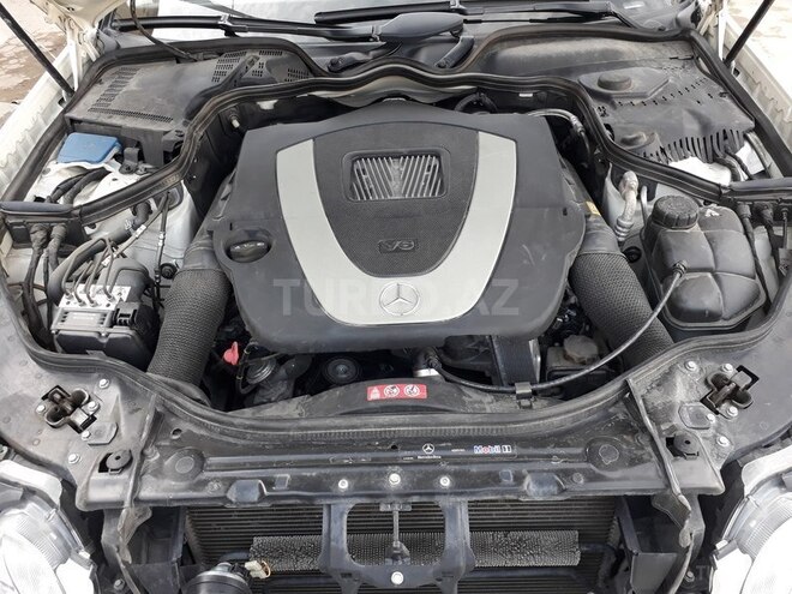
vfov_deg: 51.4
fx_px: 618
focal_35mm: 27
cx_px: 396
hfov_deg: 65.3
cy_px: 297
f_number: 1.9
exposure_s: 1/100
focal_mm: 3.6
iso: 64
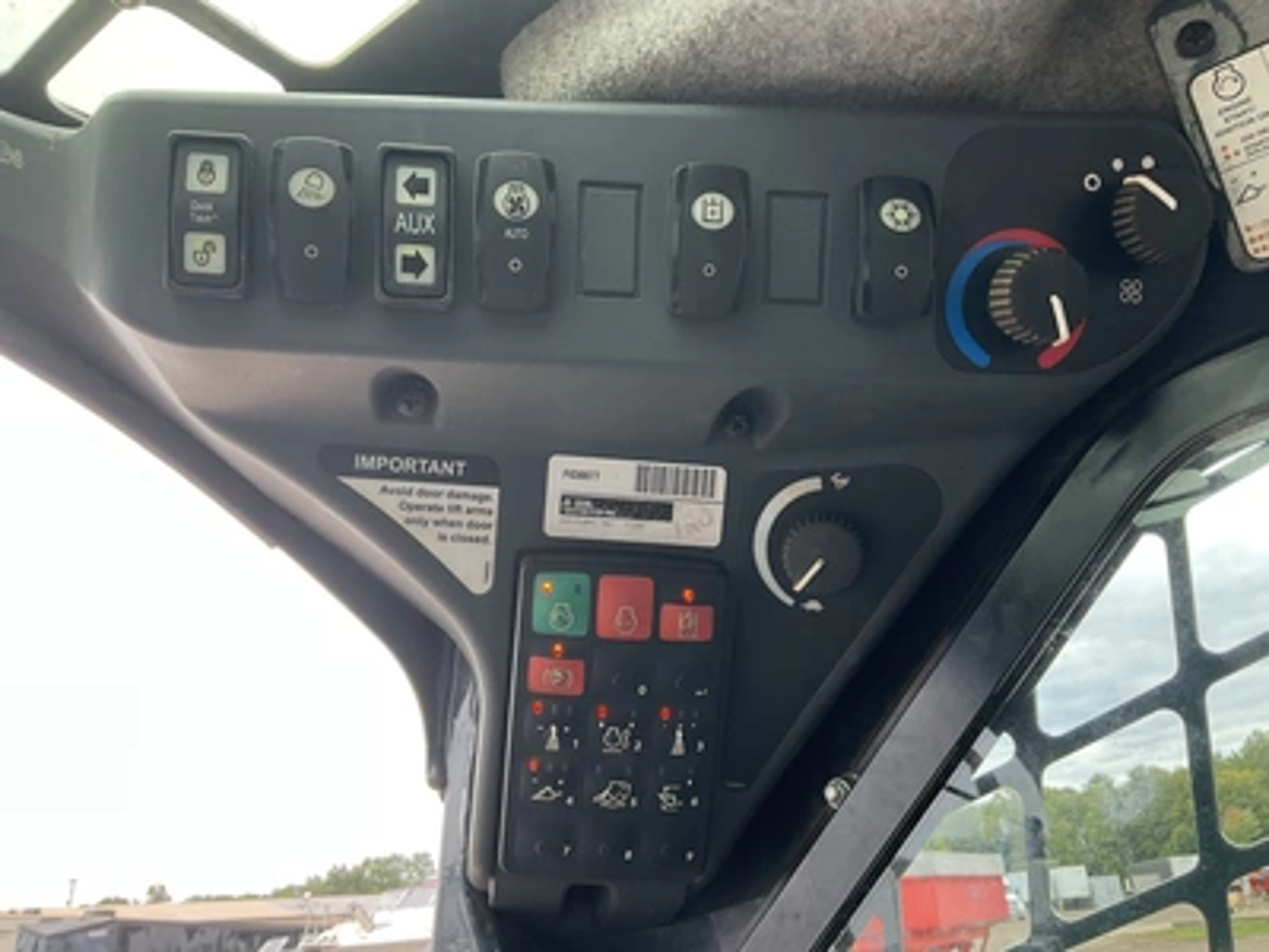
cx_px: 634
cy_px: 476
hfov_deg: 61.7
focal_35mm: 29
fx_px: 1063
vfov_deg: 48.2
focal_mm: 3
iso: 25
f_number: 1.8
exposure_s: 1/122
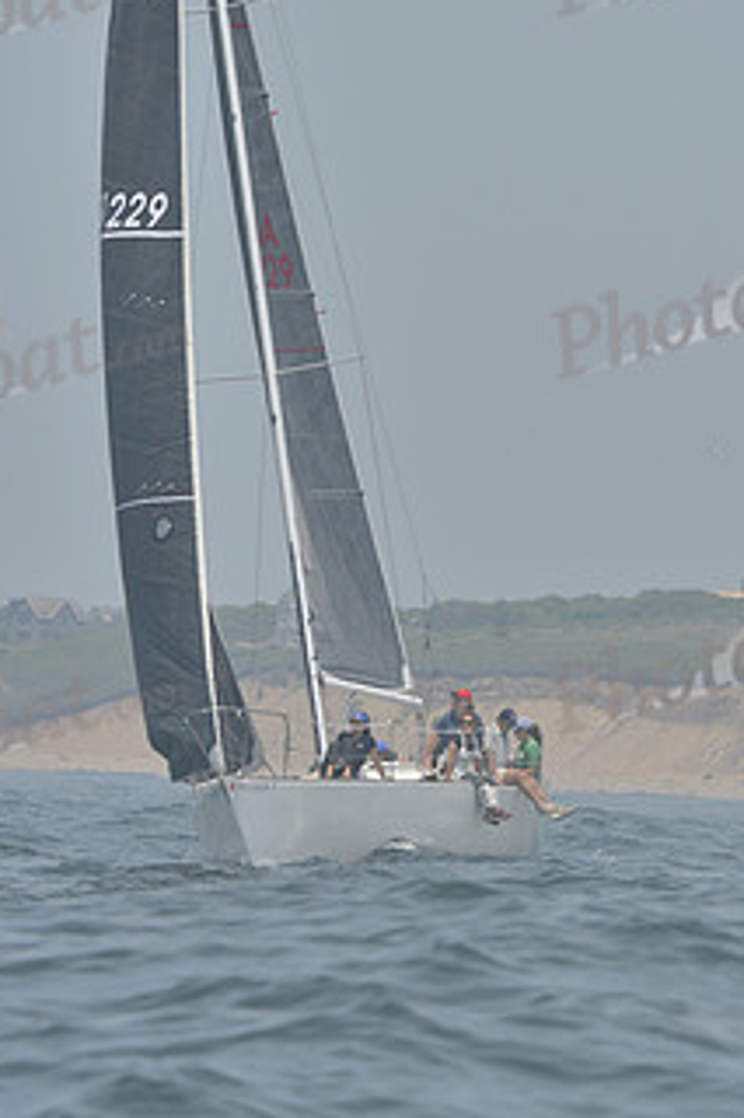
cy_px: 157
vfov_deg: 5.7
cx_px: 372
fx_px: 11264
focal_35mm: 363
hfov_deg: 3.8
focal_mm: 200
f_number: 8
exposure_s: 1/1000
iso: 280
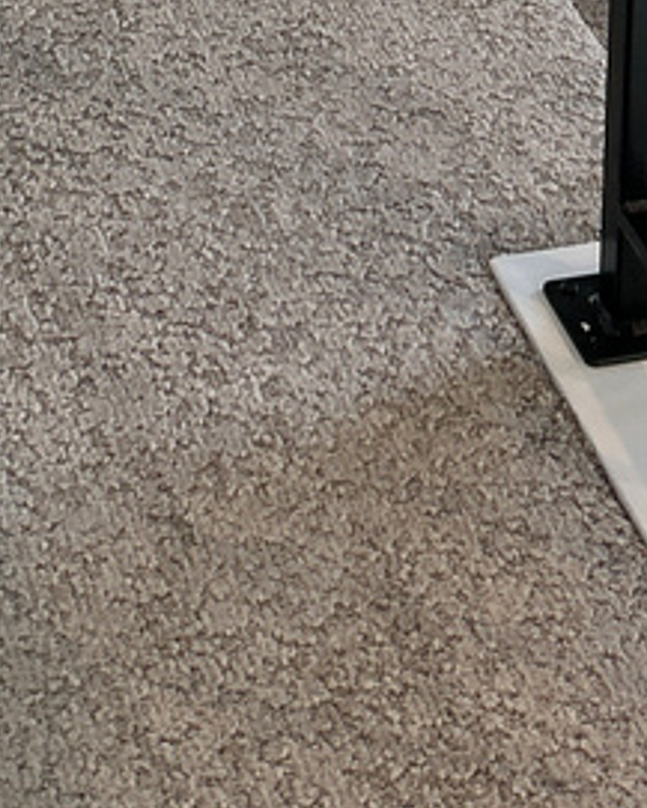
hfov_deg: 10.7
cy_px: -912
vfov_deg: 11.7
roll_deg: -1.3
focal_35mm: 144
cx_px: 417
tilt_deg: -15.1
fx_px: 3445
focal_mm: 5.7
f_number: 1.5
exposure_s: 1/131
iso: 50
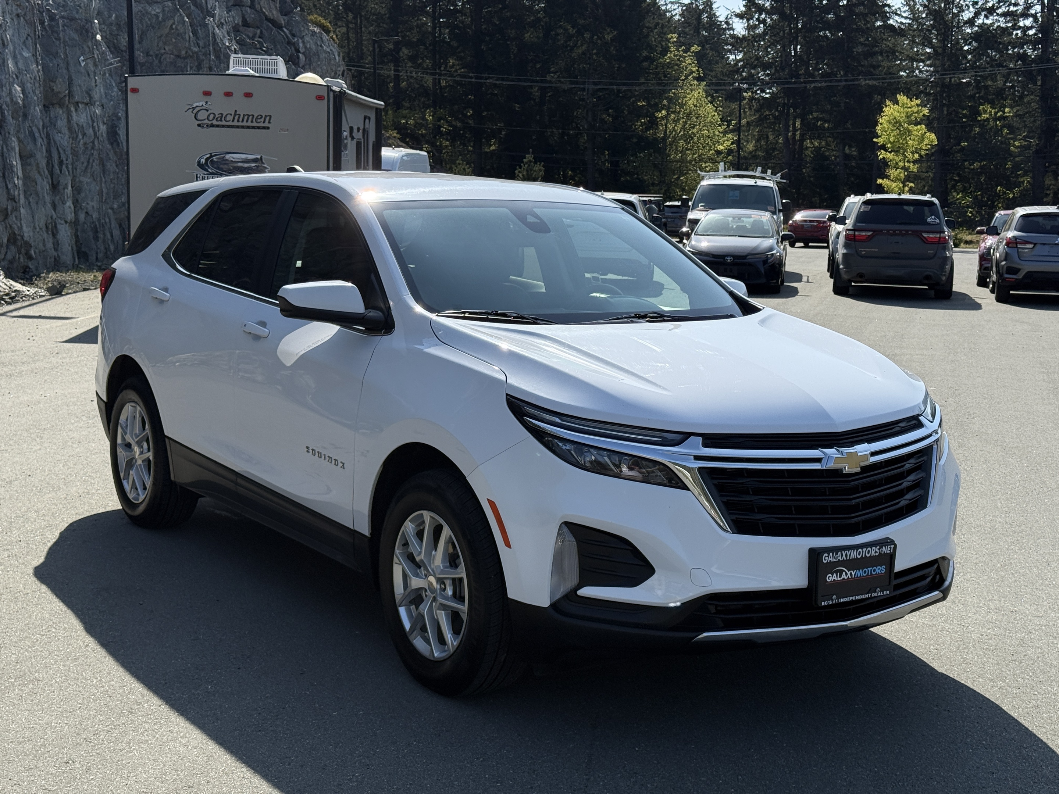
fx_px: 1468
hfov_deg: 39.7
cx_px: 530
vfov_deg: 30.3
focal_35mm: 48
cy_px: 397
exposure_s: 1/5587
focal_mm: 6.76
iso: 100
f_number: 1.78
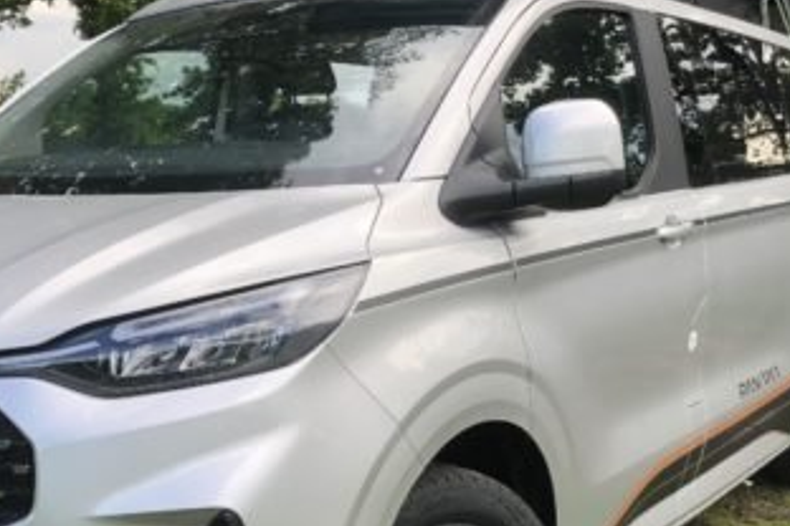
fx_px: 1229
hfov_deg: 35.6
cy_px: 248
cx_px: 410
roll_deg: +0.9
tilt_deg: -0.5
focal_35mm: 56
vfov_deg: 24.2
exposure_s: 1/369
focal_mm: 3.99
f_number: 1.8
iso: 20
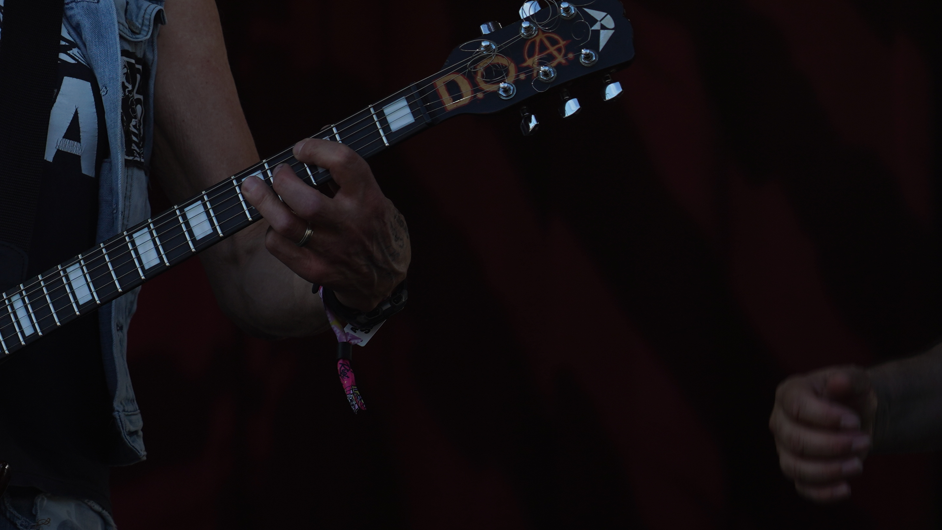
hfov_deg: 9.4
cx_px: 29
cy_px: 49
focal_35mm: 228
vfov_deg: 5.3
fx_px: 5695
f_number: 5
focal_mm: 105
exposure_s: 1/320
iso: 100
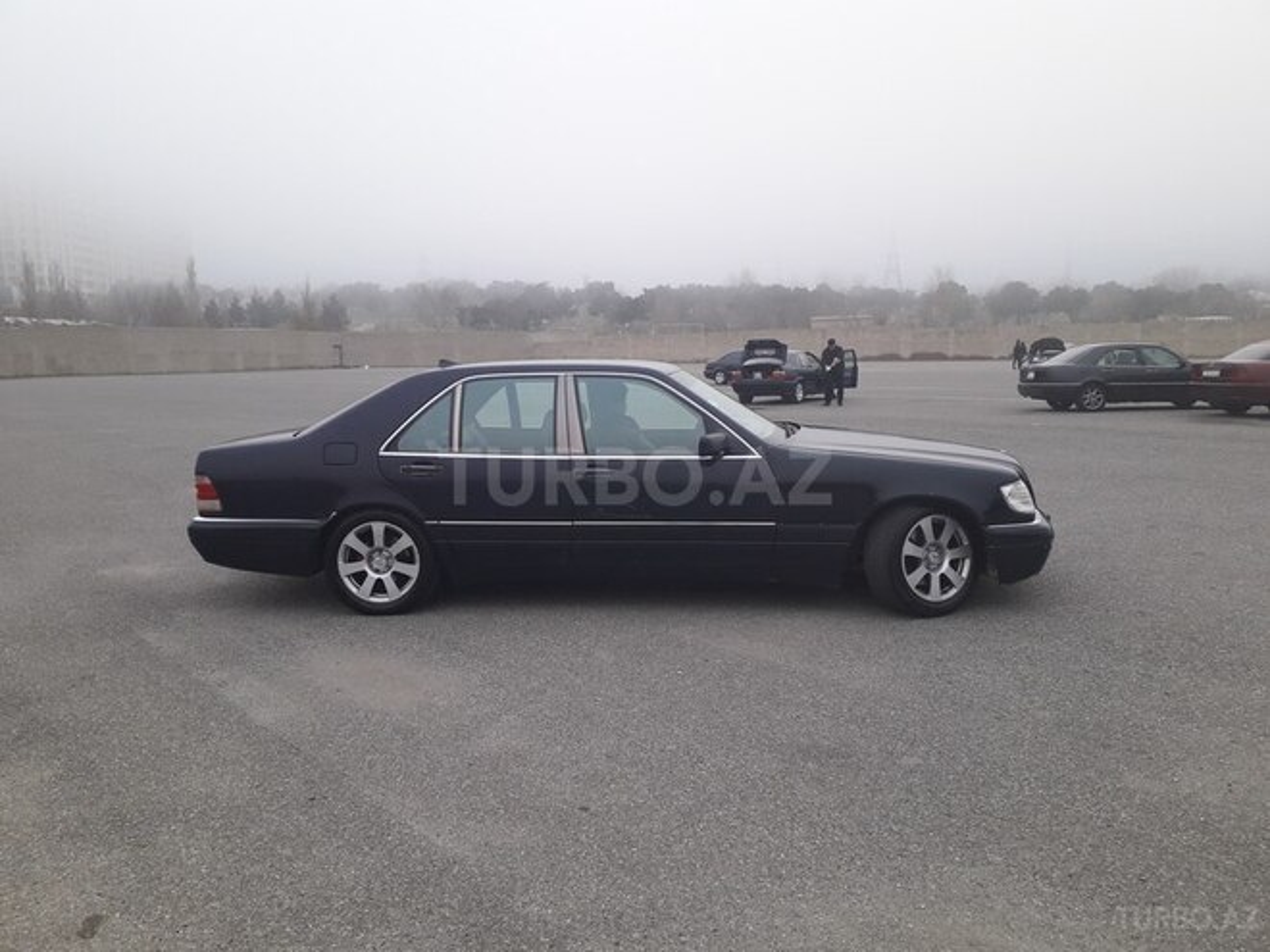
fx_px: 991
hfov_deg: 65.3
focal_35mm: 27
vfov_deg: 51.4
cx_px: 635
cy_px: 476
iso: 40
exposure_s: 1/100
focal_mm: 3.6
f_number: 1.9
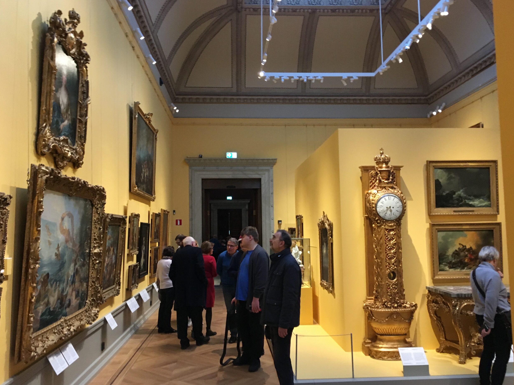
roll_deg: +2.0
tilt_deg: +1.4
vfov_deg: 46.8
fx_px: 445
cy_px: 197
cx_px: 257
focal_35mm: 30
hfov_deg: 60.0
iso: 200
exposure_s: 1/33
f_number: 2.2
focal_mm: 4.15
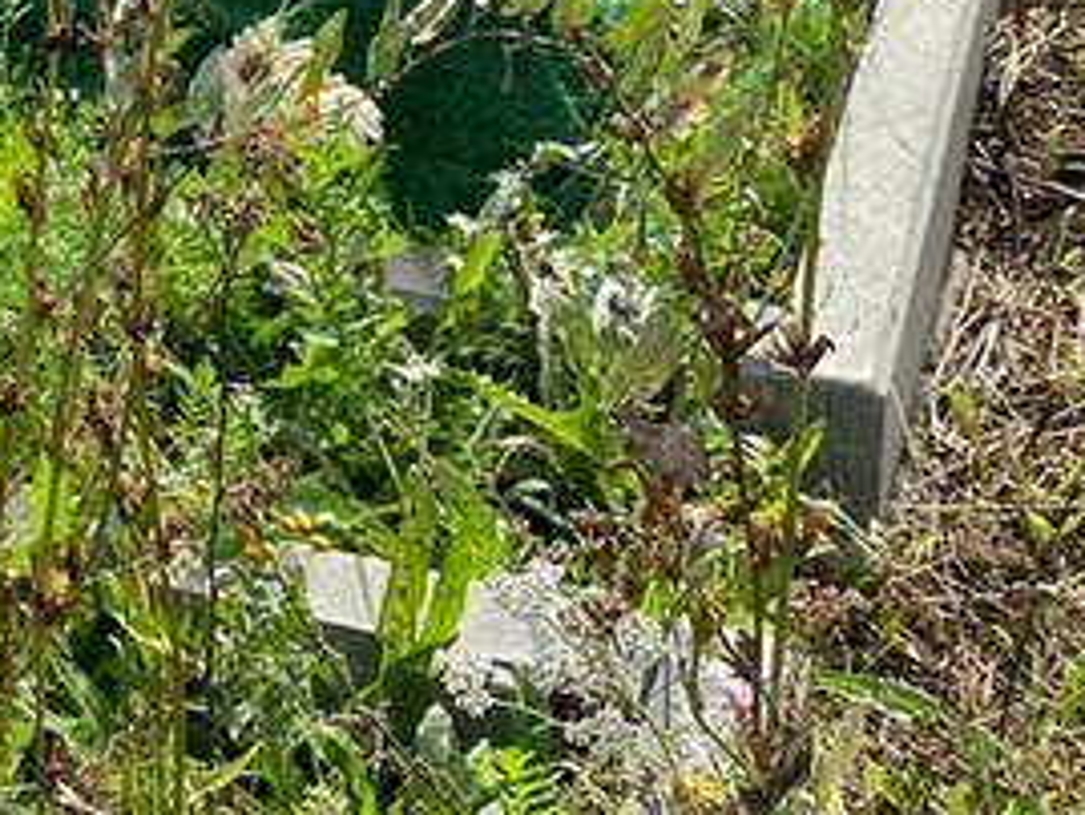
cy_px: -153
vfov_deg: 14.5
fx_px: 3104
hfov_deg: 18.9
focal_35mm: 99
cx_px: -177
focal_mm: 4.25
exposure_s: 1/934
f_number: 1.8
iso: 32
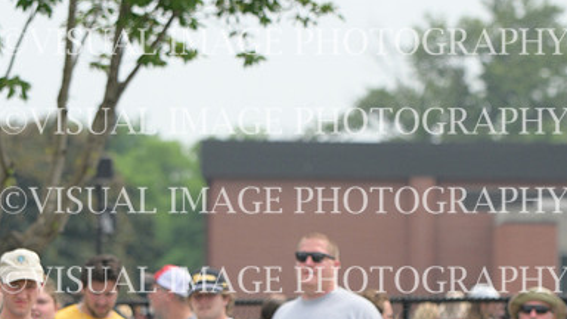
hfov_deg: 5.1
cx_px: 284
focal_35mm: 427
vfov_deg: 2.8
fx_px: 6420
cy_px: 399
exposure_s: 1/2000
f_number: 6.3
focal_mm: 180
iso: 800
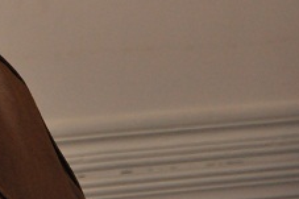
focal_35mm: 461
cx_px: -97
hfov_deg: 4.5
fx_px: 3830
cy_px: -78
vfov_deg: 3.0
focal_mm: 105
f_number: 5.6
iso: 1250
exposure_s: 1/60
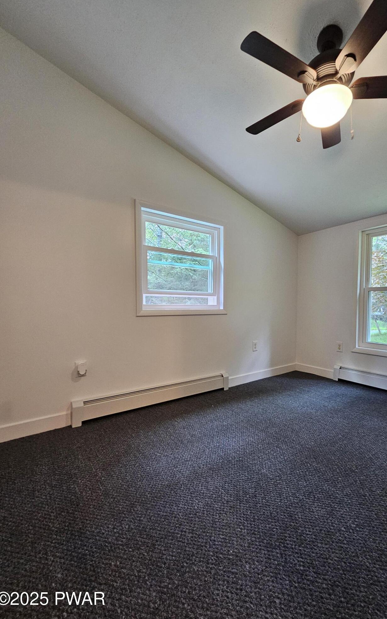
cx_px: 231
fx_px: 236
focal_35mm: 14
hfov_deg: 77.8
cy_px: 313
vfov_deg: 105.3
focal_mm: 2.2
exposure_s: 1/40
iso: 320
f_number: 2.2
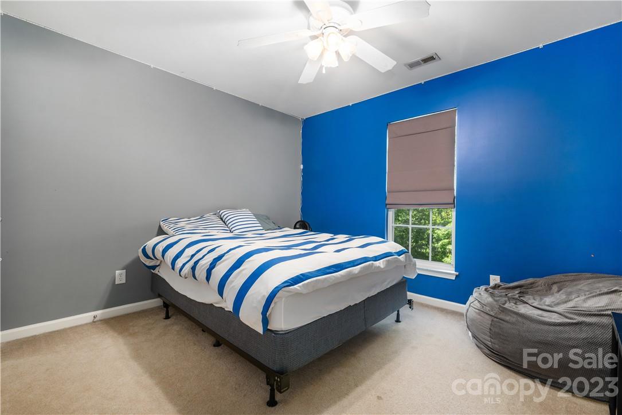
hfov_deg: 100.4
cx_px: 311
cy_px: 208
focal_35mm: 15
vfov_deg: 77.4
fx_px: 259
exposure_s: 1/3
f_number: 6.3
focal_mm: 15
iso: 320
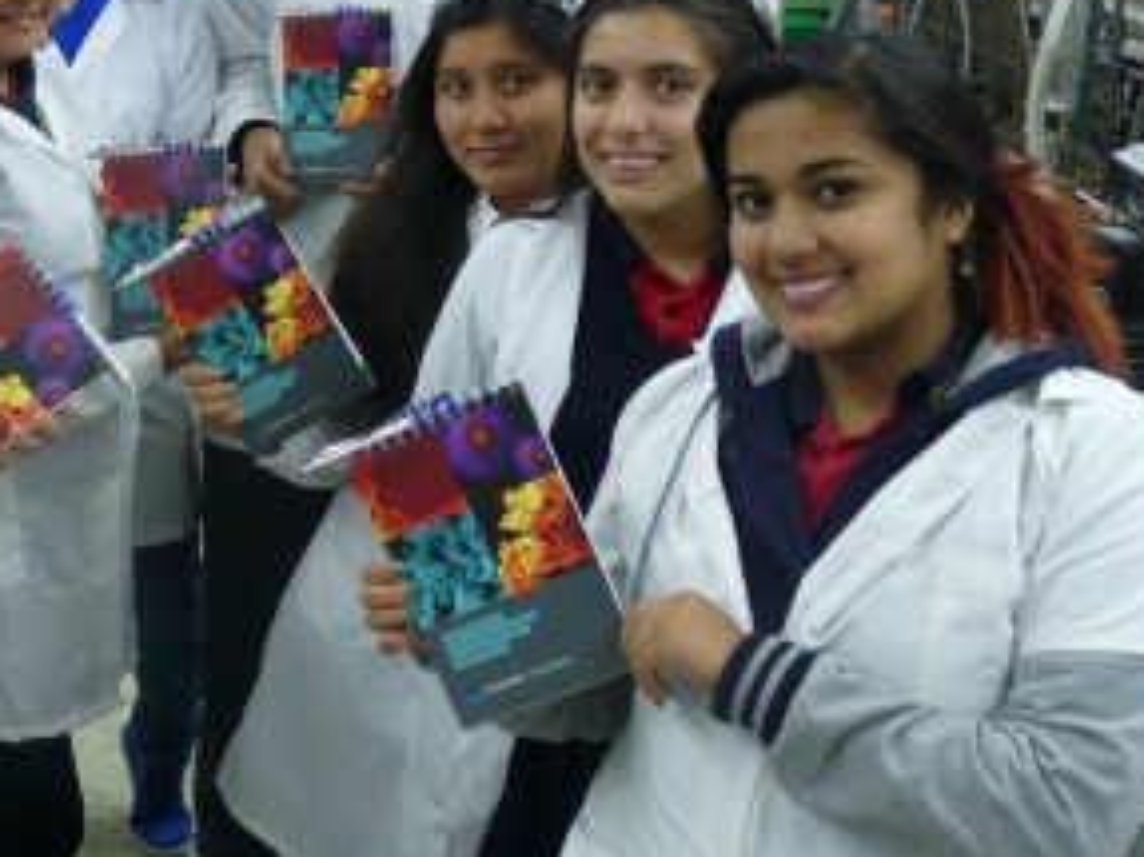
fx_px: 2345
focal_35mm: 71
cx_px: 36
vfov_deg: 20.7
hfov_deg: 26.2
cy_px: 391
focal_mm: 6.1
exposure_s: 1/30
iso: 160
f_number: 3
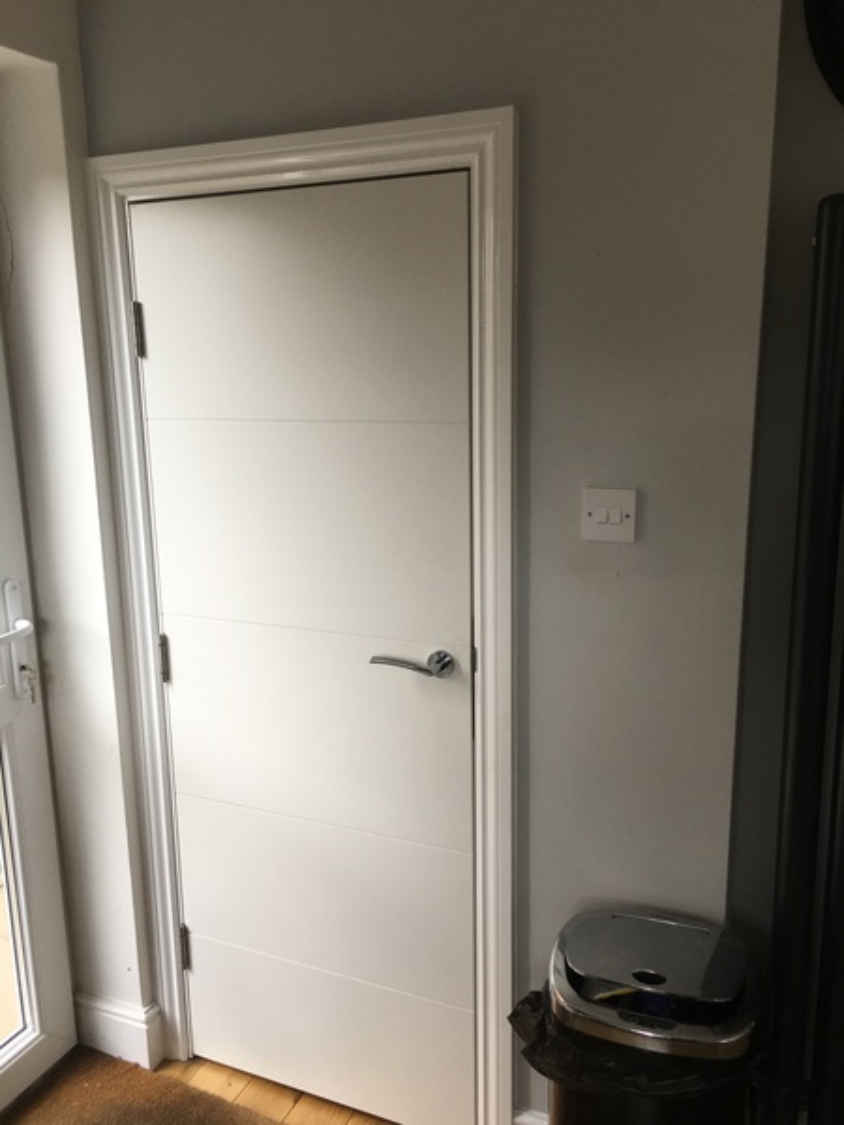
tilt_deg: -12.2
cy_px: 562
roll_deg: -0.8
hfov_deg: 48.2
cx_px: 422
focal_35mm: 29
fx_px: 943
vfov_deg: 61.7
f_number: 2.2
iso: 32
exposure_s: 1/100
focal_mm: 4.15
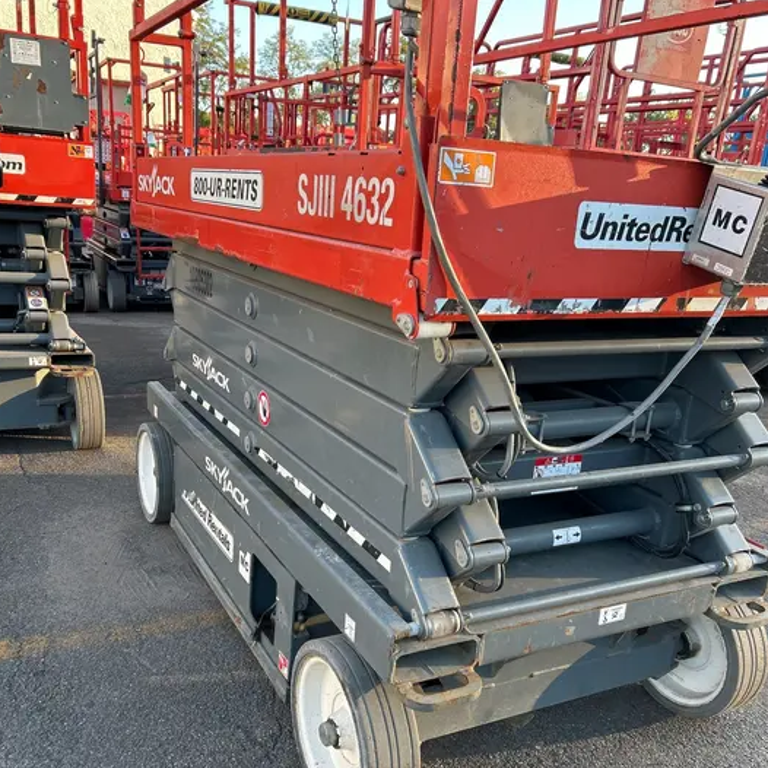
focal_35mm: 32
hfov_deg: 51.1
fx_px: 803
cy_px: 464
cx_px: 368
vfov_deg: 50.7
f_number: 1.5
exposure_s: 1/178
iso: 50
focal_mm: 5.7
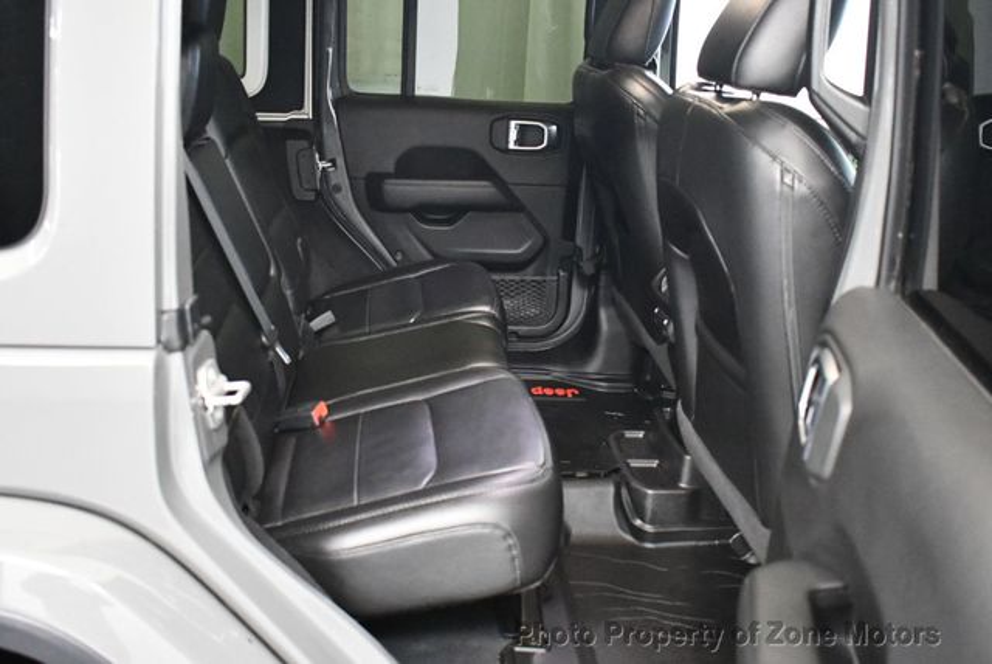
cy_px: 332
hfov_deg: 53.1
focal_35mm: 36
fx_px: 993
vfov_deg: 36.9
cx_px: 496
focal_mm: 18
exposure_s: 1/60
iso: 7200
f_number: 3.5
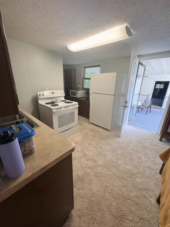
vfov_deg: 102.1
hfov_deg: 85.7
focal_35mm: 14
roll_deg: -1.7
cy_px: 114
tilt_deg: -18.3
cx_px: 85
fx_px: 92
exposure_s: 1/60
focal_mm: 2.22
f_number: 2.2
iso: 160
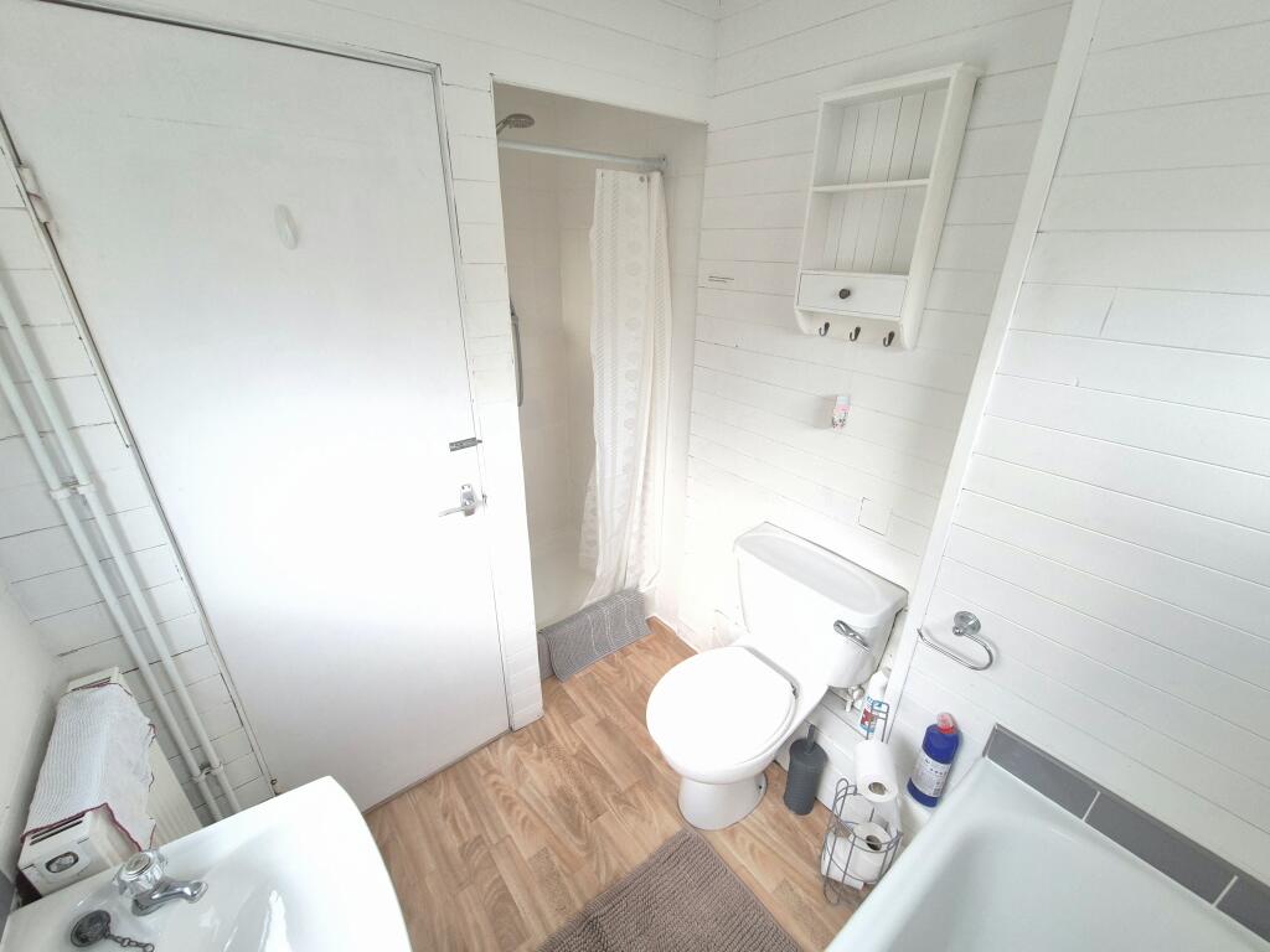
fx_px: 477
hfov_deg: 106.2
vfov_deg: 89.9
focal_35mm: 13
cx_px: 635
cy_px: 476
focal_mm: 2.2
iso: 400
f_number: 2.2
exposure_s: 1/50
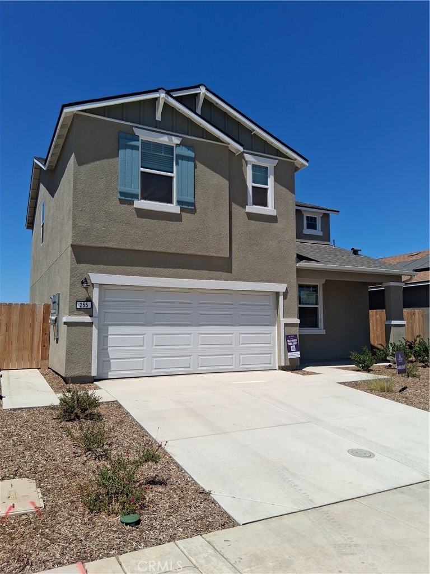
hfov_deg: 53.1
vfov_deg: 67.3
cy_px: 287
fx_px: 431
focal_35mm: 26
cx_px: 215
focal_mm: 3.98
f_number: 1.8
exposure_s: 1/883
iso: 25
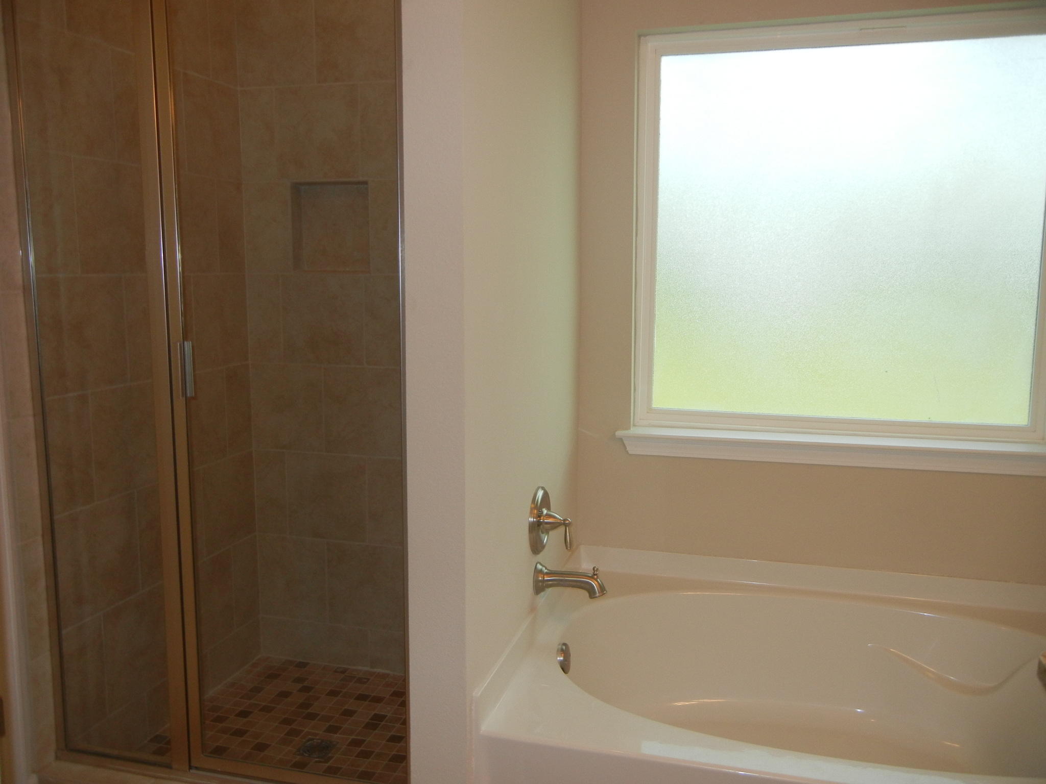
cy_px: 392
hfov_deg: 60.0
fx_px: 907
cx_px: 523
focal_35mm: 30
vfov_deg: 46.8
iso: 160
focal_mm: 5.4
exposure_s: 1/41.8
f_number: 3.5
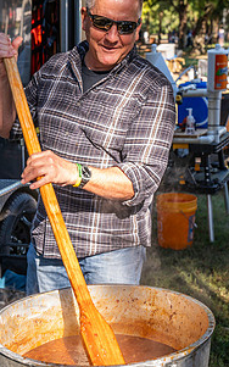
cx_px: 73
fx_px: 699
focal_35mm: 70
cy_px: 210
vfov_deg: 29.3
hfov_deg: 18.5
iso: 160
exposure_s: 1/160
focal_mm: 46
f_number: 5
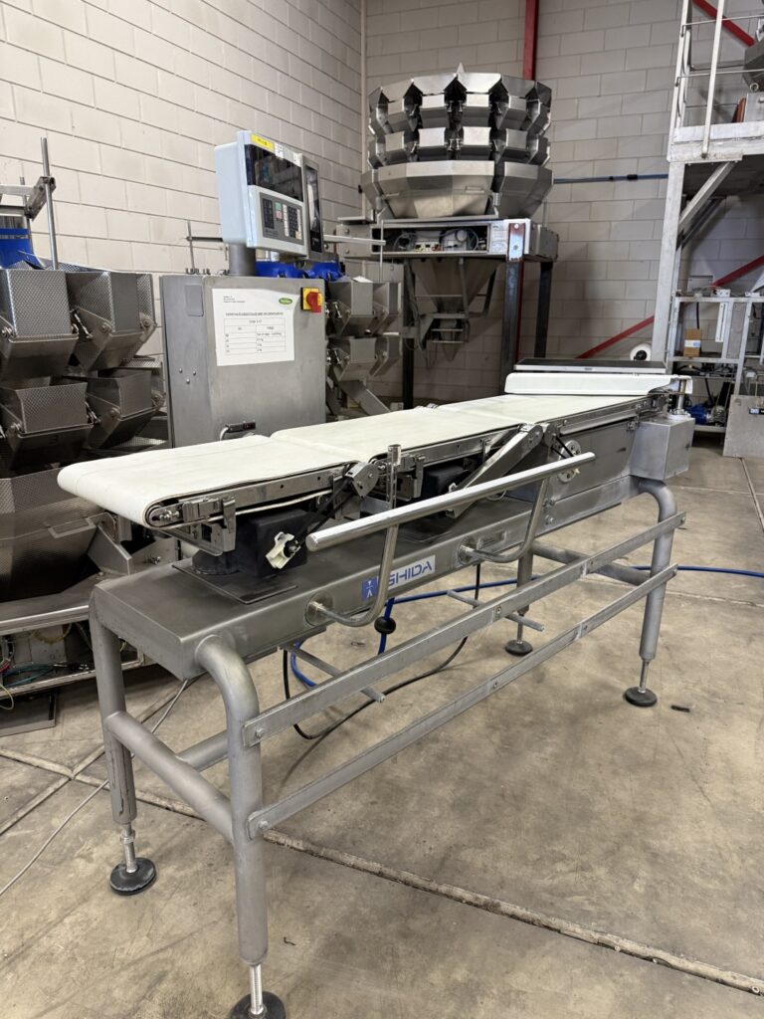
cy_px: 510
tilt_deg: -17.0
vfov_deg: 71.6
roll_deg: -0.8
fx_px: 706
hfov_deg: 56.8
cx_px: 382
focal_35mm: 24
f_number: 1.78
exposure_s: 1/50
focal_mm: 6.76
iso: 320
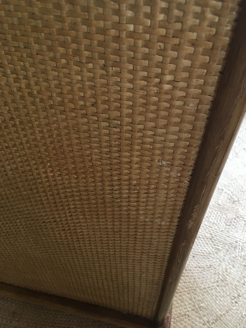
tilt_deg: -46.3
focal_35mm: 29
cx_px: 123
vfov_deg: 61.7
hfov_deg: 48.2
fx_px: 275
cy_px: 164
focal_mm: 4.15
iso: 160
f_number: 2.2
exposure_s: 1/33
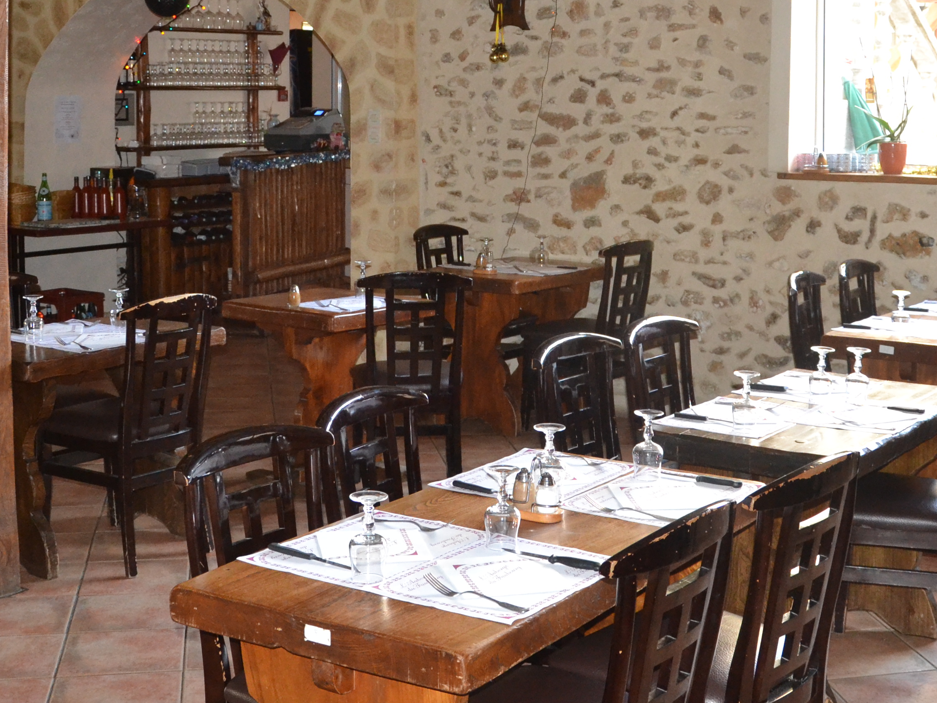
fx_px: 1435
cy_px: 189
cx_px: 553
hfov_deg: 36.1
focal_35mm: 53
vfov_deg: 27.2
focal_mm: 18
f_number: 4
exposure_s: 1/60
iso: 1600
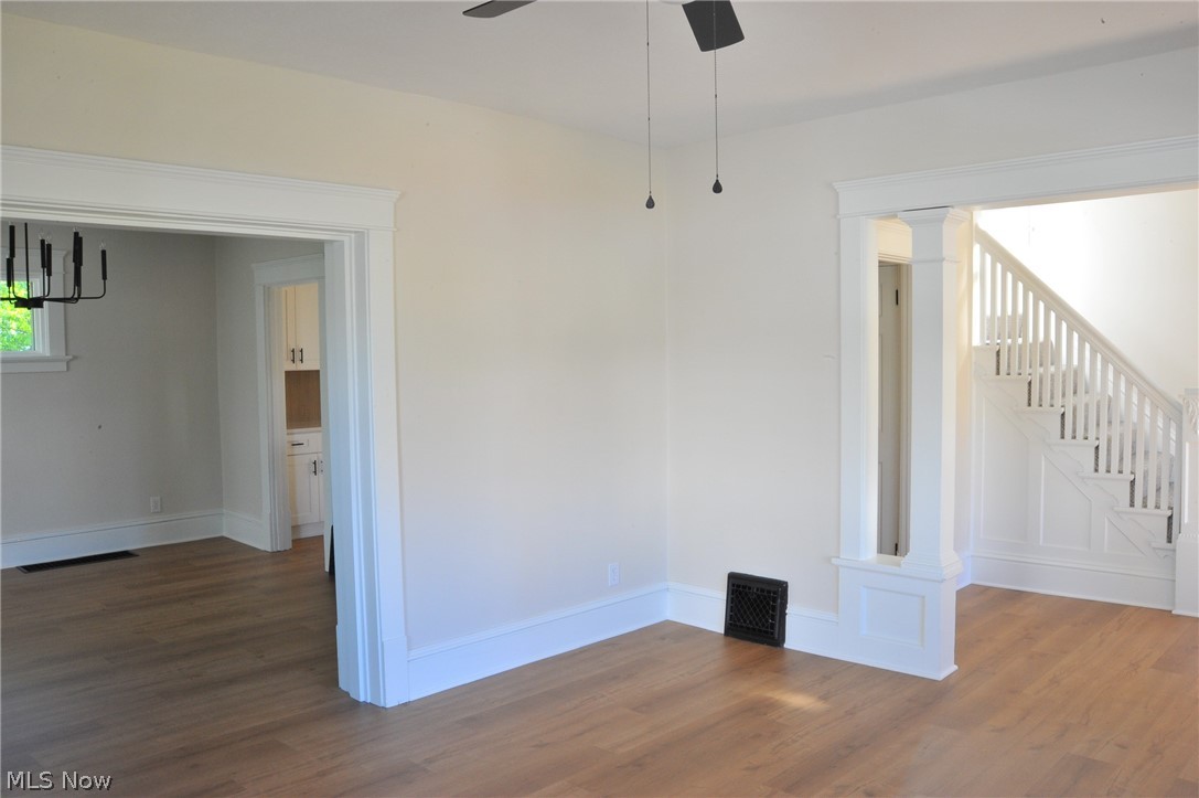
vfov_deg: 46.3
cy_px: 399
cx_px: 600
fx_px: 932
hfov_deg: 65.5
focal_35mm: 28
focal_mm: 28
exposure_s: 1/8
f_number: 22
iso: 1250
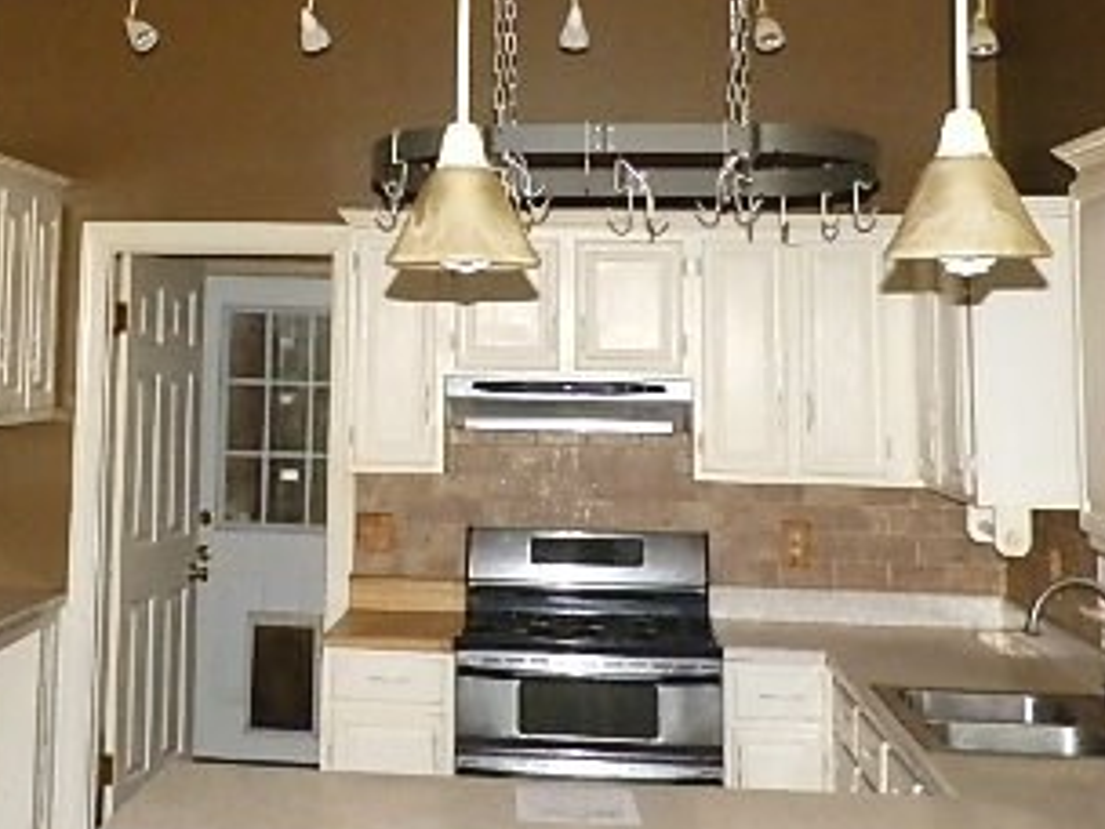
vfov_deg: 24.2
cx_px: 324
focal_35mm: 59
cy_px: 105
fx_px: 1883
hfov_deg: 32.3
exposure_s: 1/30
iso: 250
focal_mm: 5
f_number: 3.3
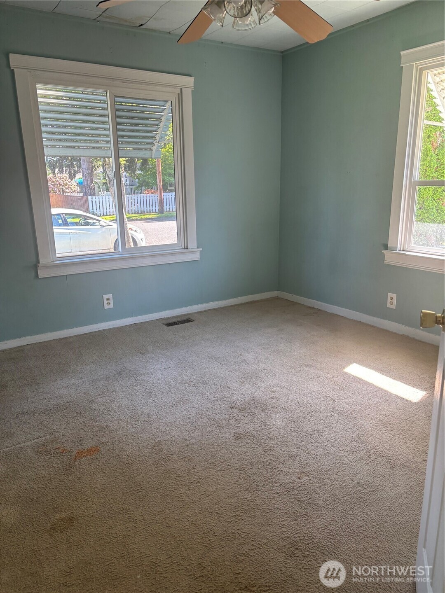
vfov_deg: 67.3
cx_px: 222
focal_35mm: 26
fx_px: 446
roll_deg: -0.3
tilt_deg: -16.4
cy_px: 296
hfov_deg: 53.1
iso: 125
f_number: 1.6
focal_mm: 5.96
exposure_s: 1/121
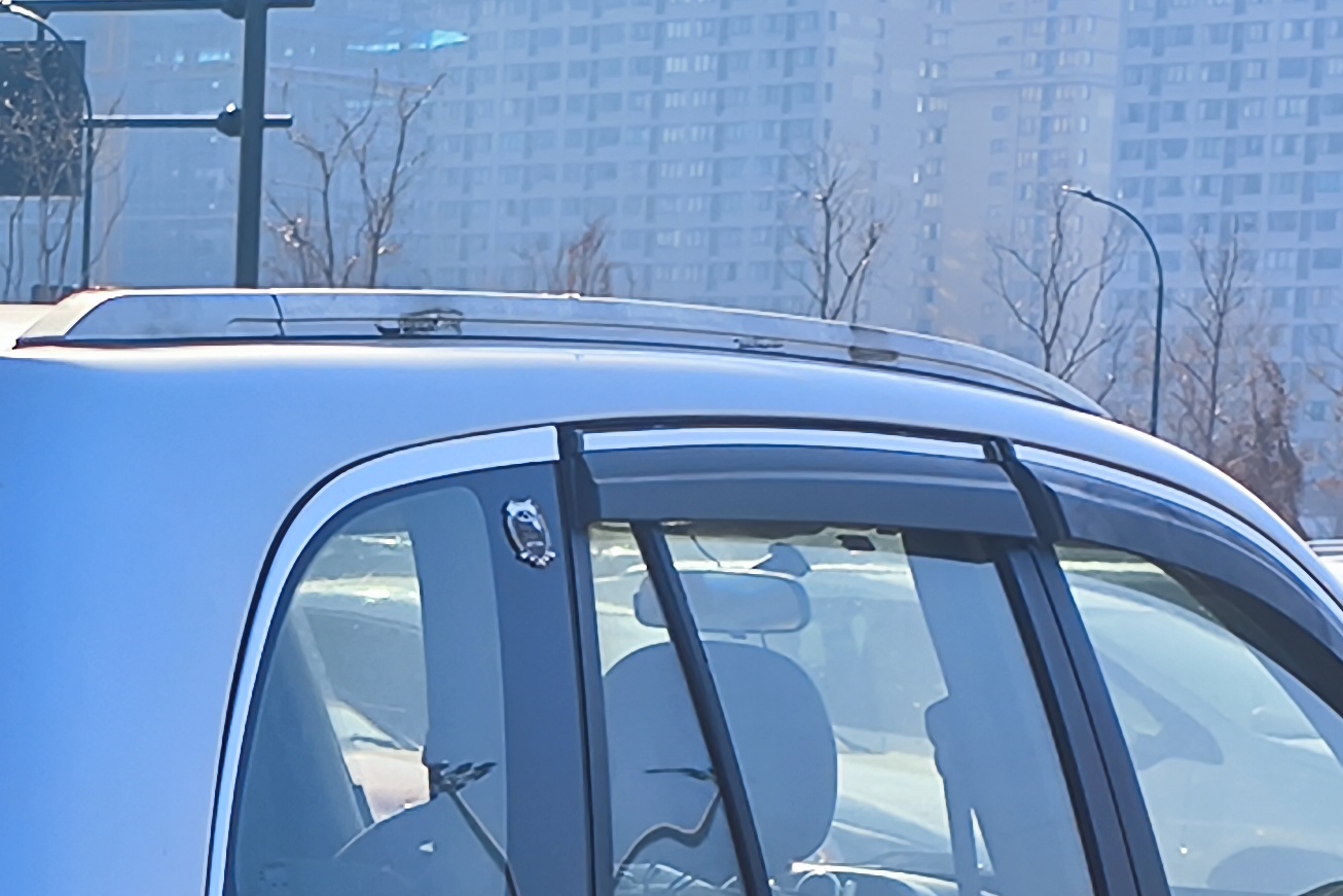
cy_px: 1331
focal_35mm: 137
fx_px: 5111
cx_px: 107
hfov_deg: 14.8
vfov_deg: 9.7
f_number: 1.6
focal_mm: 5.84
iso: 80
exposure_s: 1/2784
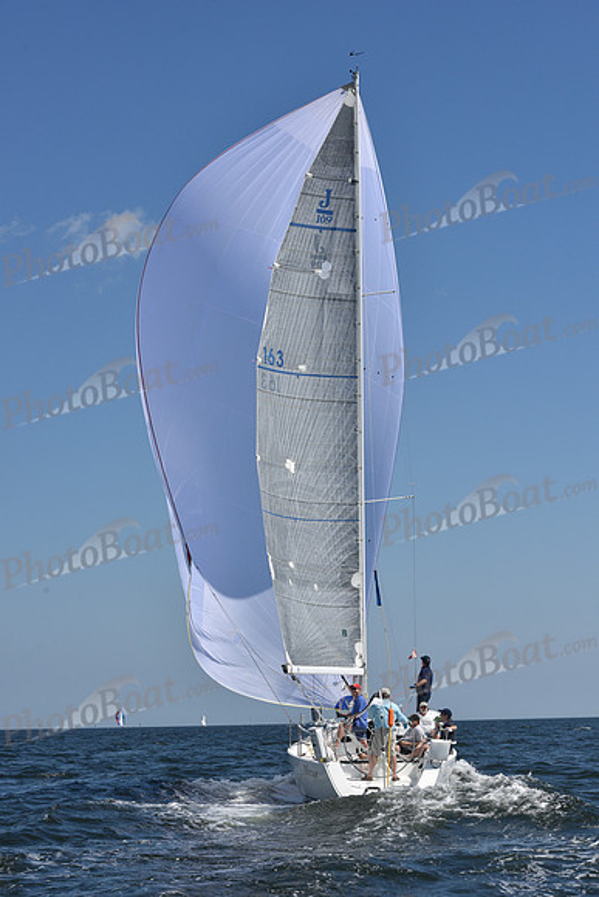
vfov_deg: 28.8
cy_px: 448
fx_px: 1746
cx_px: 300
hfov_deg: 19.5
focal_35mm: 70
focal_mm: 70
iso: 320
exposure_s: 1/1250
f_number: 11
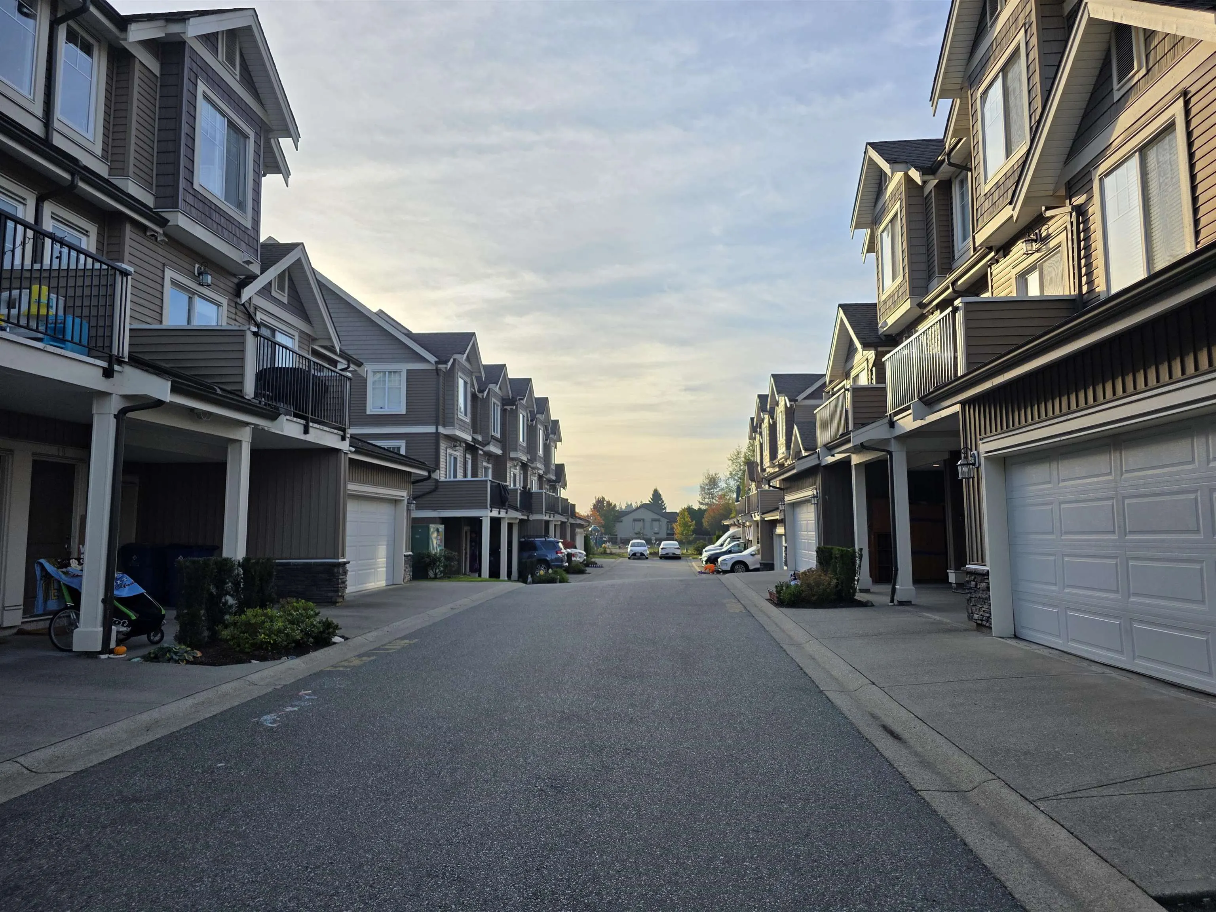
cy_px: 456
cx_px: 608
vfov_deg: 58.9
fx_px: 808
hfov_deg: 73.9
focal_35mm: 23
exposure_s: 1/5017
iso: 80
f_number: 1.7
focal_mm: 6.3
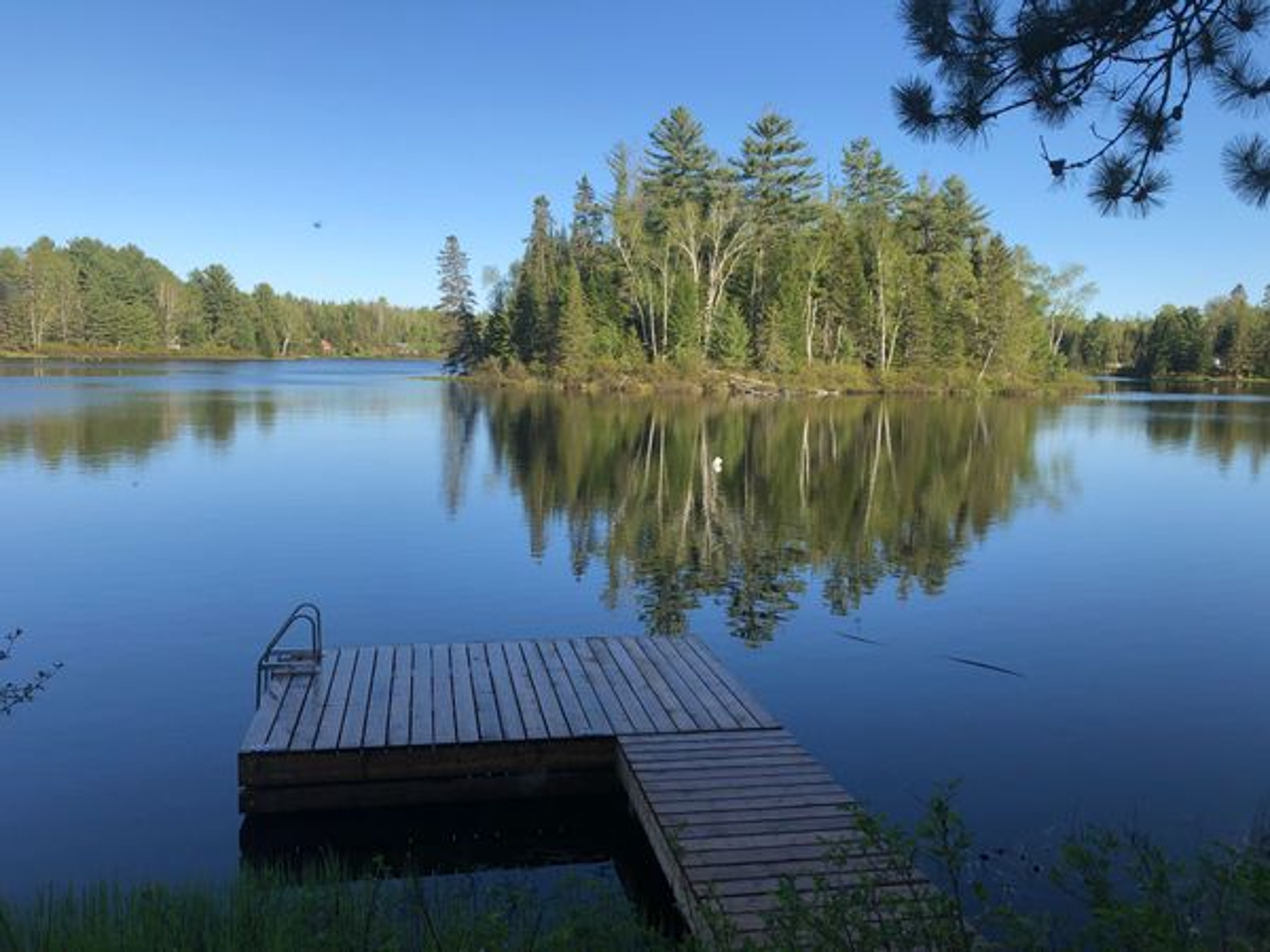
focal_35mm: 28
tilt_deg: -6.7
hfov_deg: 63.4
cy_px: 476
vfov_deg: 49.7
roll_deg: -1.5
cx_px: 635
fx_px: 1027
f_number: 1.8
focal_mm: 3.99
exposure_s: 1/1043
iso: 20
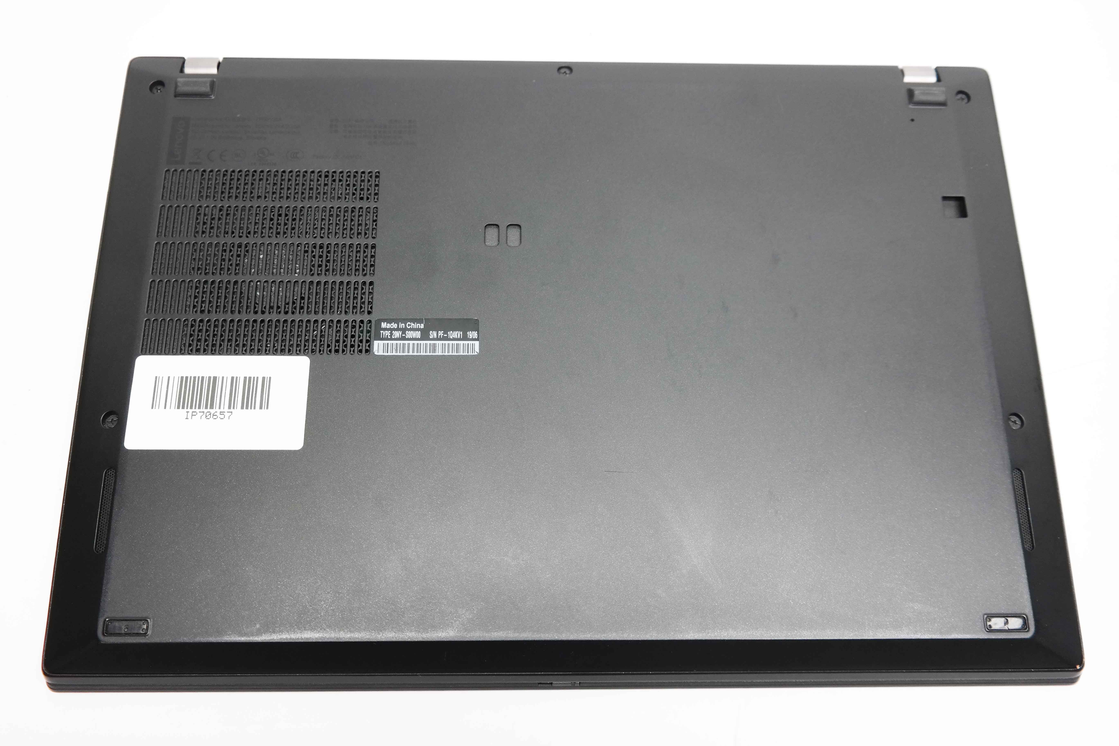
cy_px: 373
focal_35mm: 30
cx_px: 560
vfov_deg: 43.6
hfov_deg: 61.9
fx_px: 932
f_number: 3.5
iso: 400
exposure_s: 1/60
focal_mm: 20
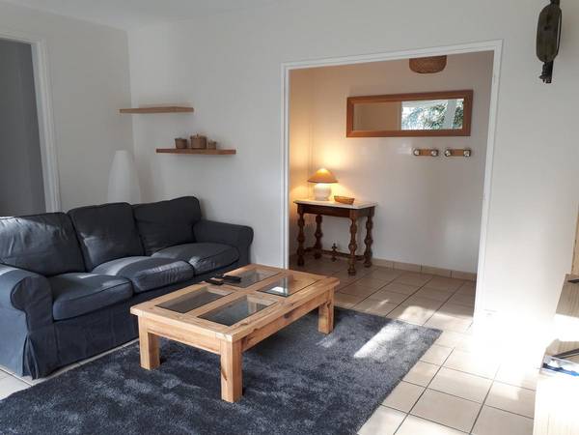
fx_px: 452
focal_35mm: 27
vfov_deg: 51.4
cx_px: 290
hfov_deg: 65.3
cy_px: 218
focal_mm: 3.6
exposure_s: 1/33
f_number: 1.9
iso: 40
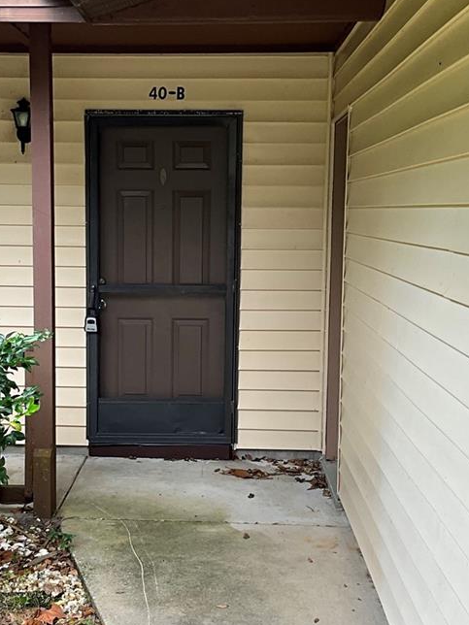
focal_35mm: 54
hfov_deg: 26.9
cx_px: 166
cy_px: 327
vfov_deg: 35.5
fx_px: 976
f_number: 1.8
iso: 20
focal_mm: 3
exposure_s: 1/122
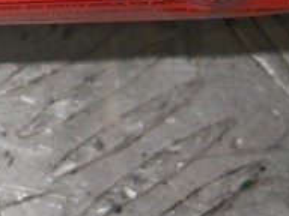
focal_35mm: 137
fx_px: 1144
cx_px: -6
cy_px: -92
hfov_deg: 14.2
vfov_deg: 10.5
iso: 80
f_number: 5.5
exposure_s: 1/30
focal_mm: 6.72
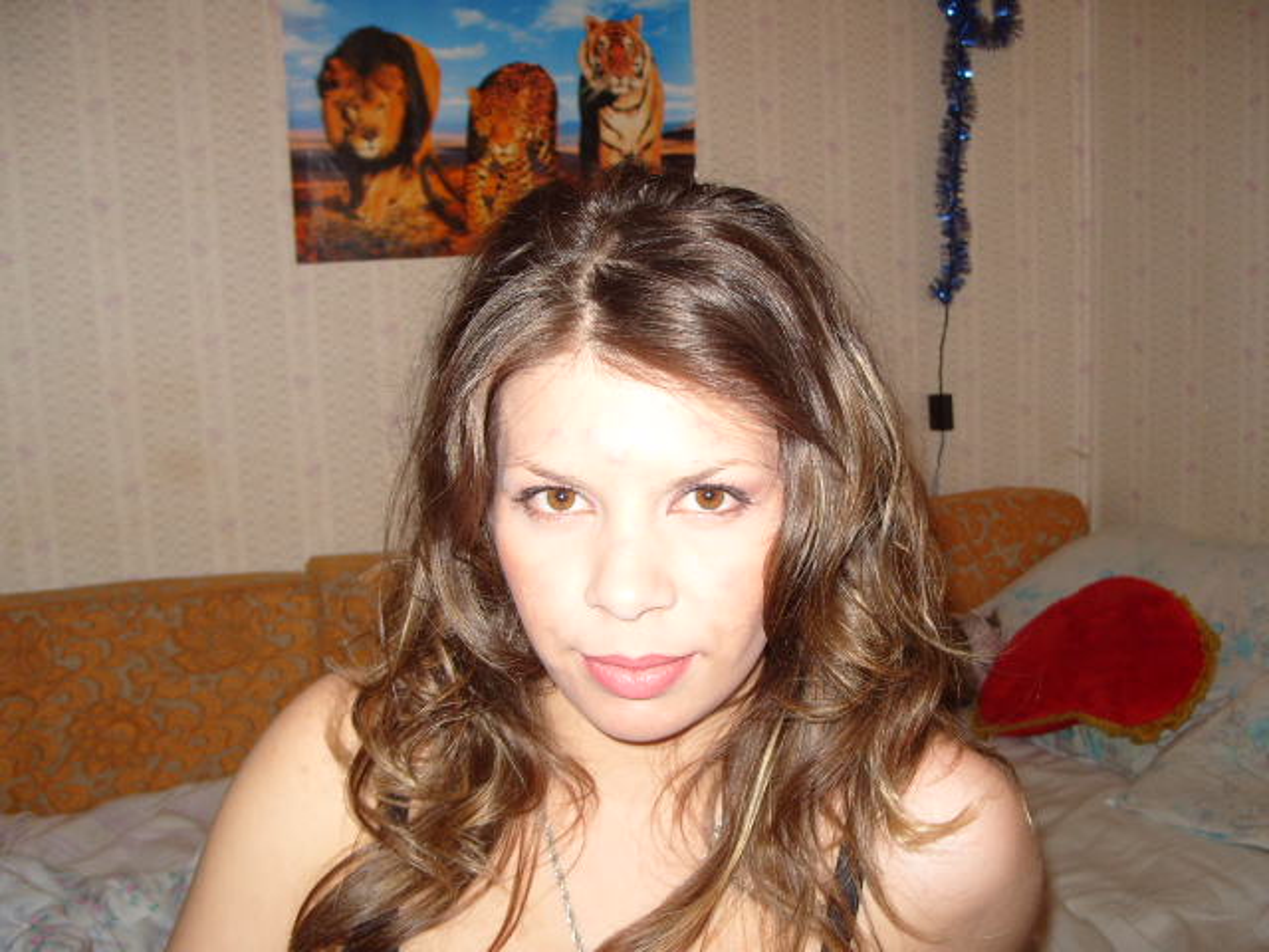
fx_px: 1283
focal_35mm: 35
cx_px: 634
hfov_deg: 52.6
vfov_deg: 40.7
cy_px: 476
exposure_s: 1/45
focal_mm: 7.8
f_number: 2.8
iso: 100
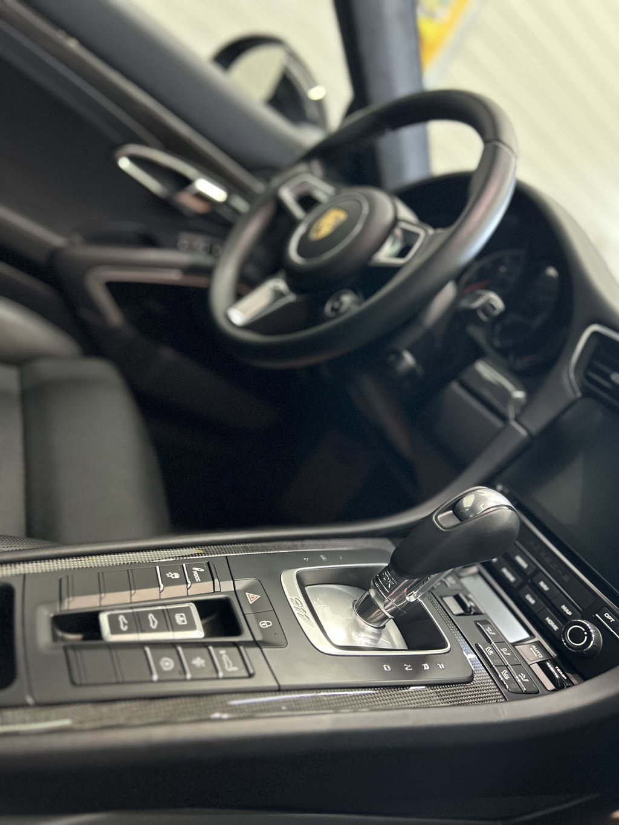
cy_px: 412
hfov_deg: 53.1
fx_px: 620
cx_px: 310
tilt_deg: -15.3
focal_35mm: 26
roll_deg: -33.6
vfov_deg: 67.3
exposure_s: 1/36
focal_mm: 5.7
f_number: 1.5
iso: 640
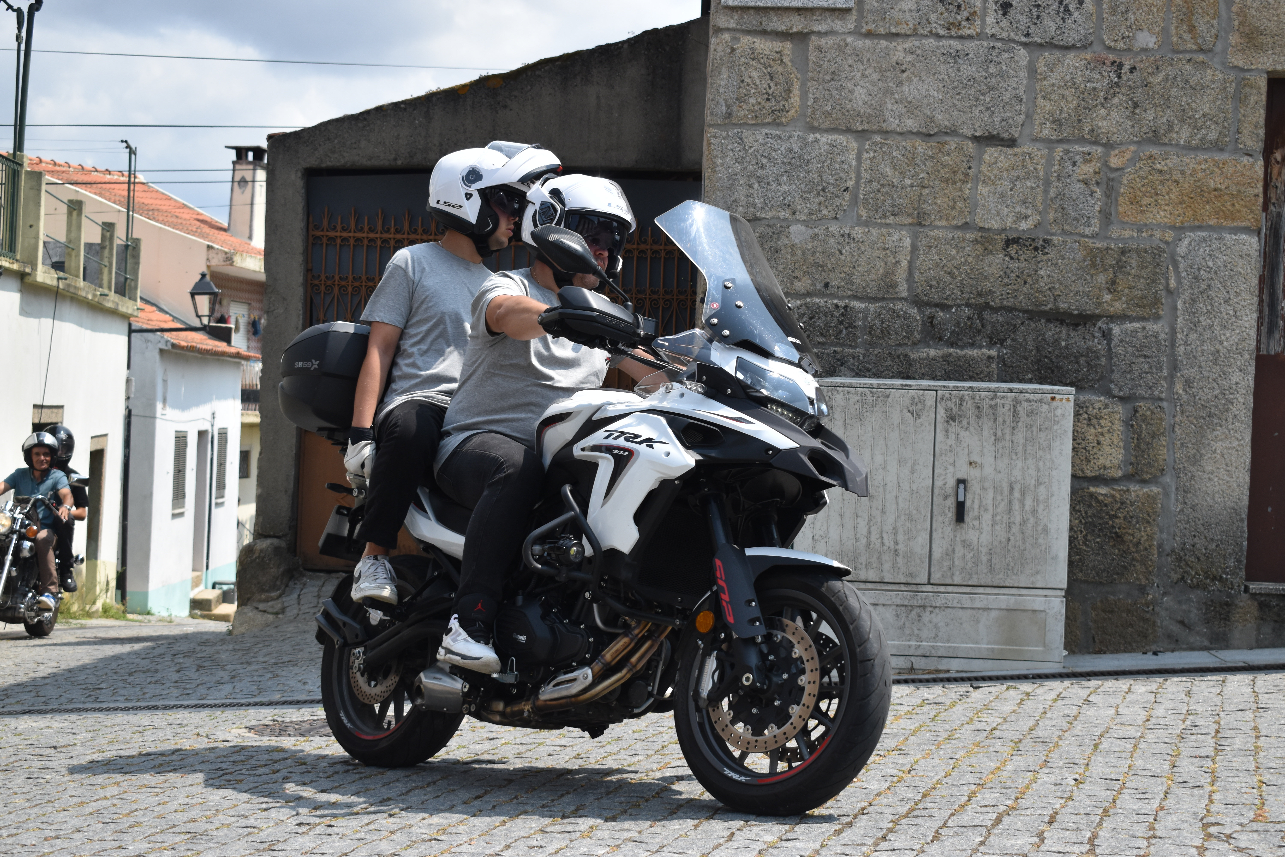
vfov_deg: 22.6
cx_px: 642
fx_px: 2141
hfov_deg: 33.4
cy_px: 428
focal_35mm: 60
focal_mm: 40
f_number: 6.3
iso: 400
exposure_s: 1/1600
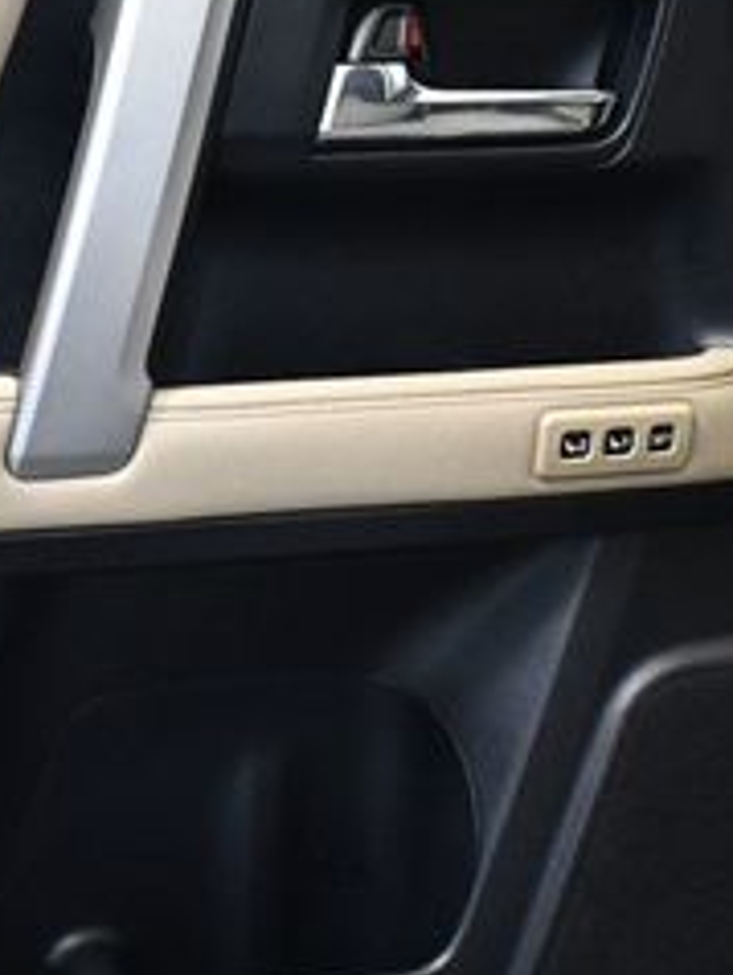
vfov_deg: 21.1
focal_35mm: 93
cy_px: 557
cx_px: 4
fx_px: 2621
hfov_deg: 15.6
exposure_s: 1/100
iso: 3200
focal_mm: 18
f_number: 3.5
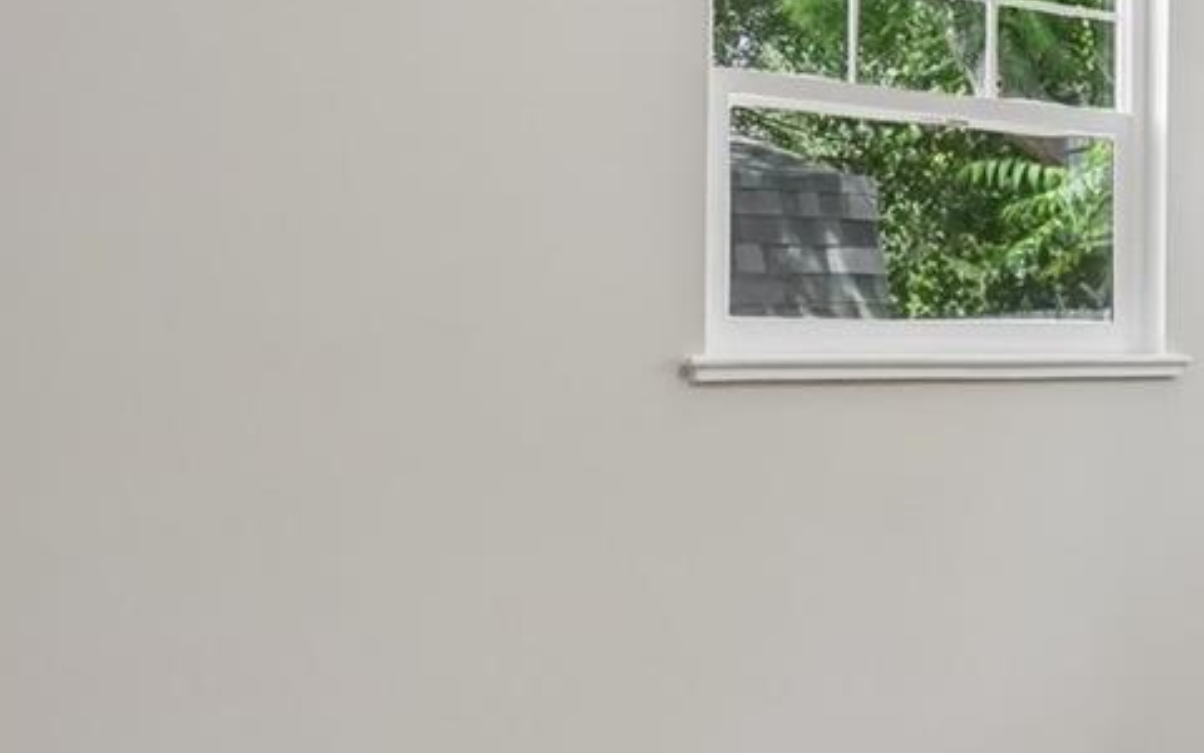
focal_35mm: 51
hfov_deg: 30.0
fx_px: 1673
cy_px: 366
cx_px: 1625
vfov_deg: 25.3
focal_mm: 10
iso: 400
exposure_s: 1/30
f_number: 8
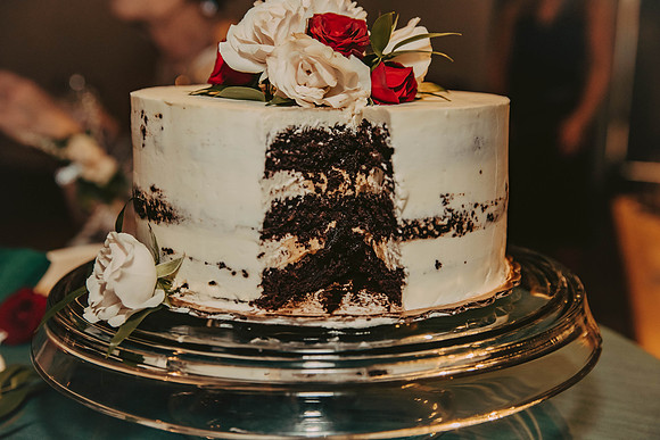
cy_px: 220
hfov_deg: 38.2
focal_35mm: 52
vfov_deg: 26.0
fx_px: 954
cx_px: 330
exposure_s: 1/125
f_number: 4.5
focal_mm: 52
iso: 1250
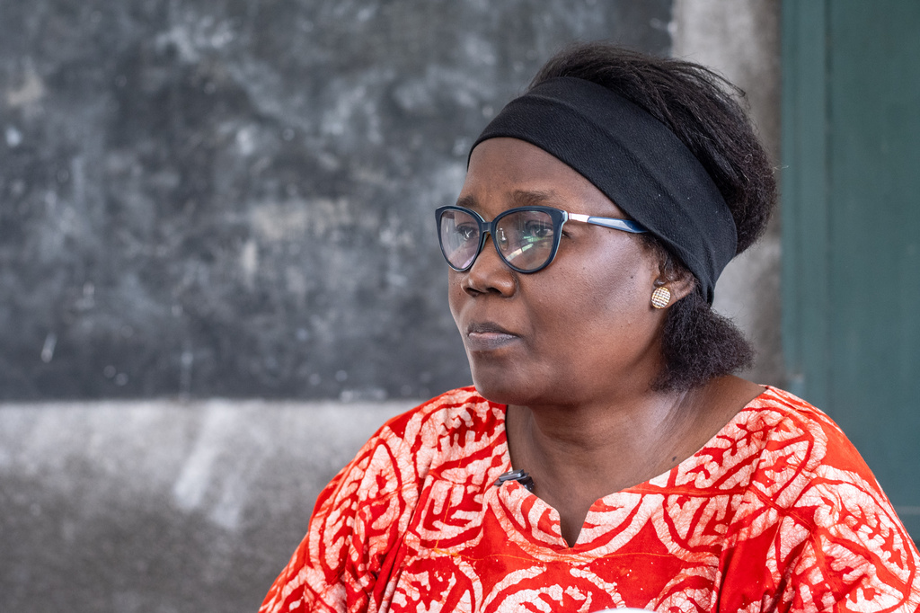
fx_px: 2682
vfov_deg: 13.0
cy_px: 306
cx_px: 460
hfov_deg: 19.5
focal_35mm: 105
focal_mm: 70
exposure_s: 1/125
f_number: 4
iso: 800
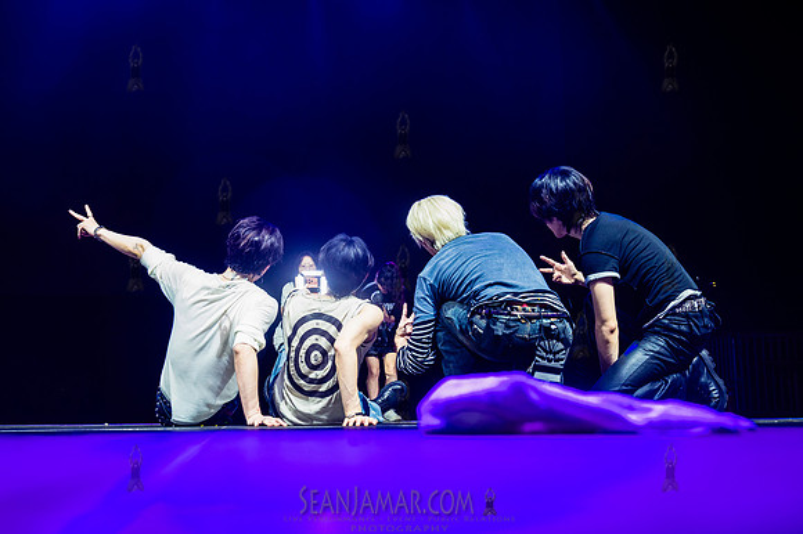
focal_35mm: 40
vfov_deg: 33.1
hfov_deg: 48.0
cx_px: 343
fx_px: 898
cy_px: 283
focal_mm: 35
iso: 2000
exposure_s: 1/400
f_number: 4
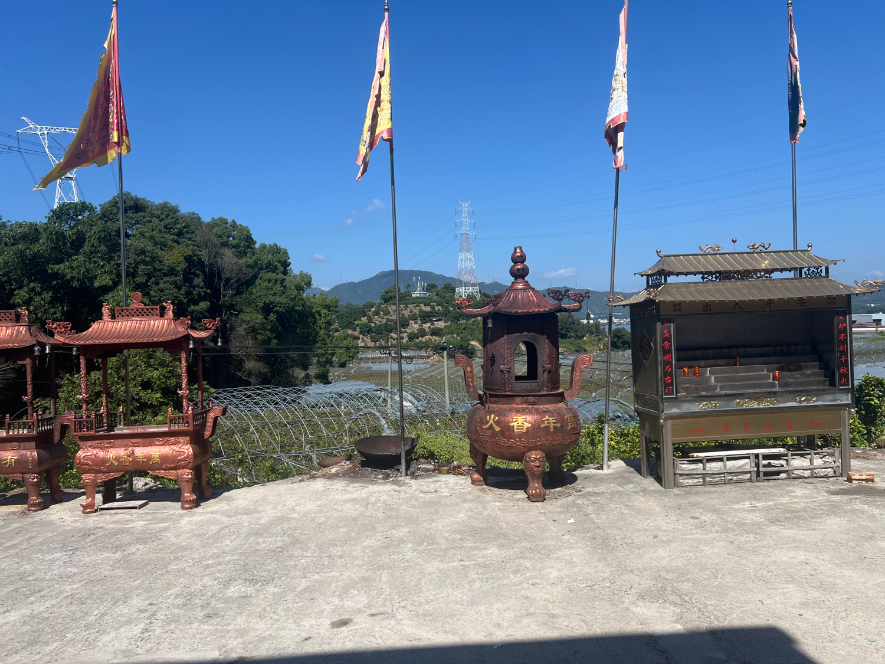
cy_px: 332
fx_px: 665
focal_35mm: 26
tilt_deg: -0.2
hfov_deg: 67.3
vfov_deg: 53.1
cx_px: 442
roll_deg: +2.2
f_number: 1.5
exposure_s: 1/4831
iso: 50
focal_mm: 5.7
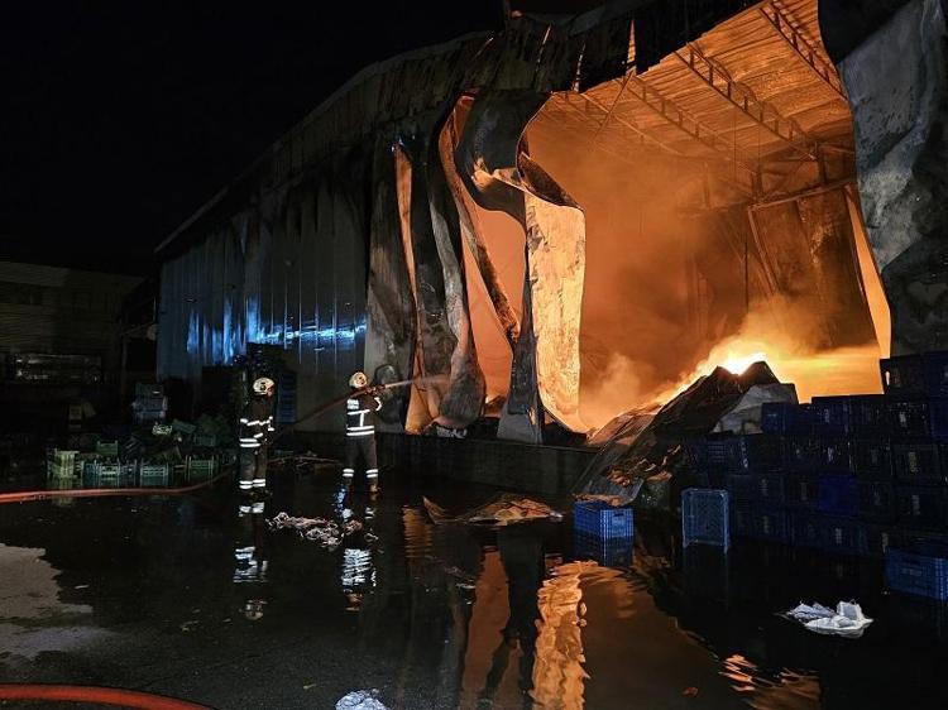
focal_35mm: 23
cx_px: 474
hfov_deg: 73.9
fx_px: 630
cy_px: 355
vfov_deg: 58.9
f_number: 1.7
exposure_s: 1/25
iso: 800
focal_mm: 6.3
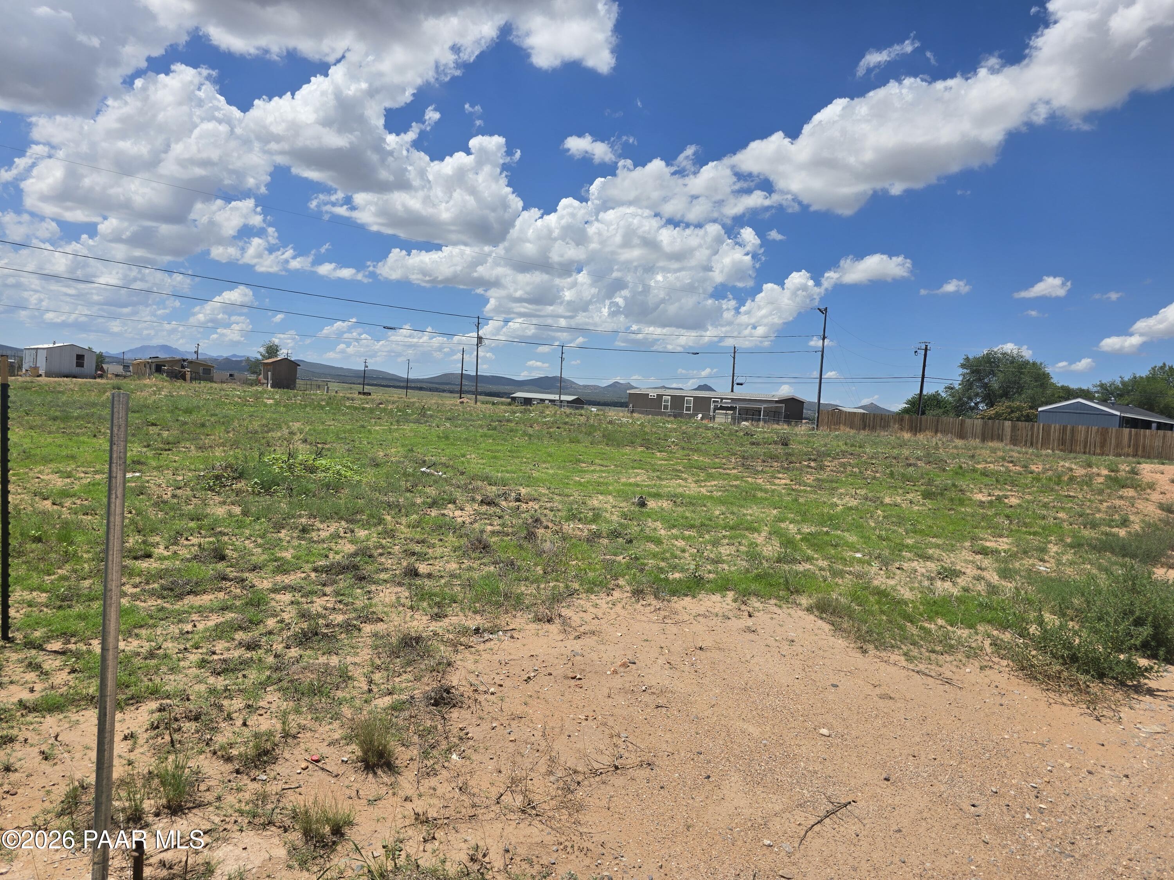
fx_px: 780
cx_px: 587
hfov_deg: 73.9
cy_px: 440
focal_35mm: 23
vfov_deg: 58.9
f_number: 1.7
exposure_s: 1/1339
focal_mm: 6.3
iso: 12
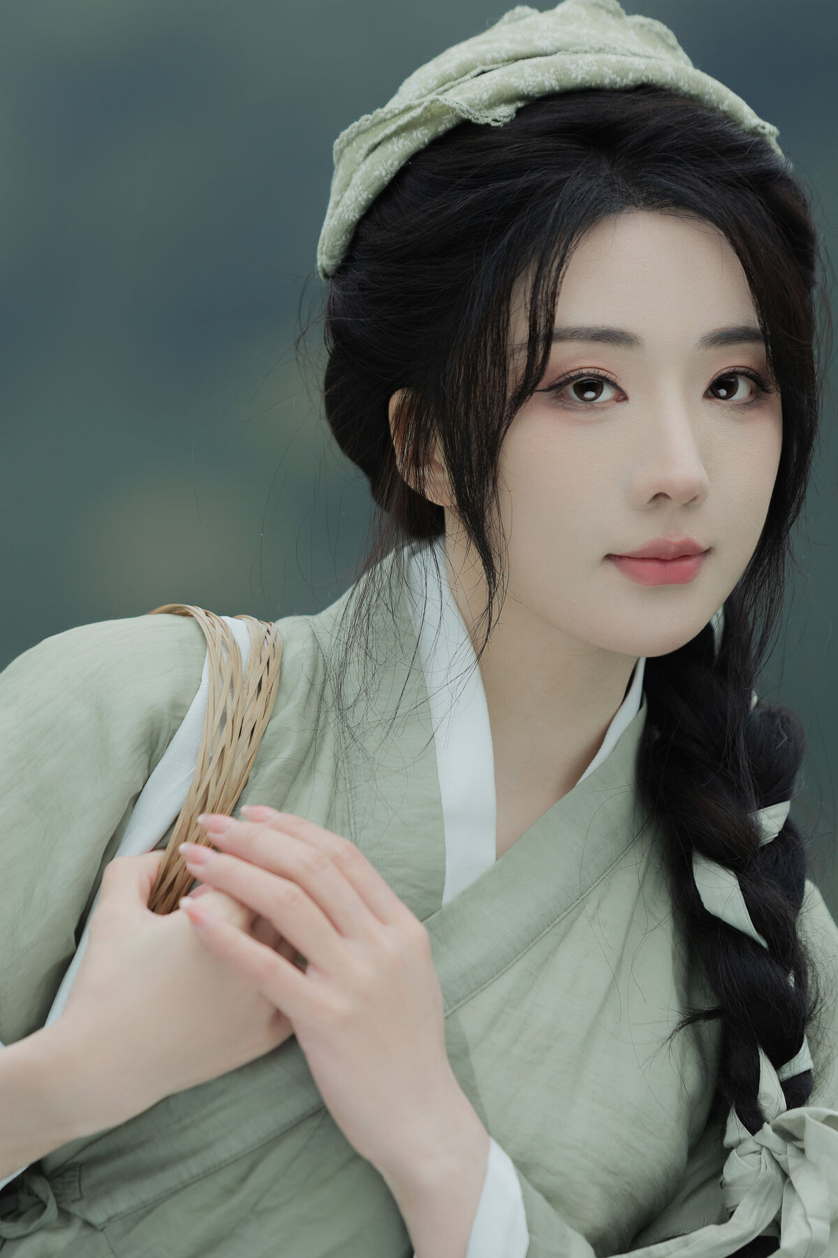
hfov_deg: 6.9
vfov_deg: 10.3
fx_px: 6983
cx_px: 419
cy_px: 629
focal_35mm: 200
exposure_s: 1/800
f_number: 4
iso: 250
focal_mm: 200
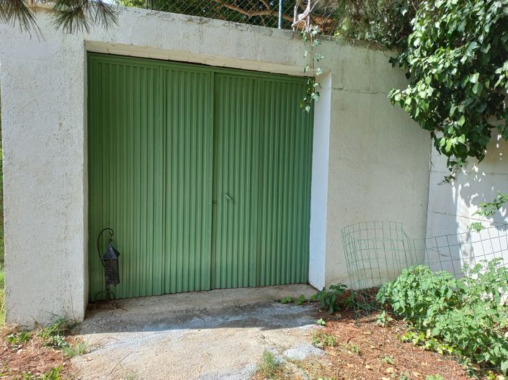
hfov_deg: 69.4
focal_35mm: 25
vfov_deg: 54.8
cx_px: 254
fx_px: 367
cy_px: 190
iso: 25
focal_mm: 4.6
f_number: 1.8
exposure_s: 1/223
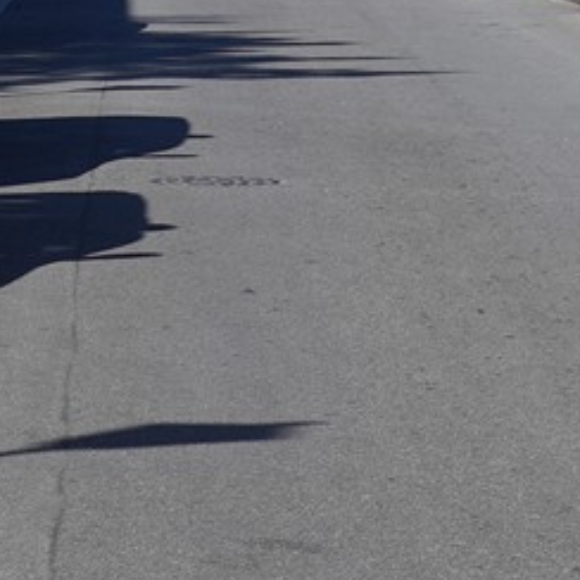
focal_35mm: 307
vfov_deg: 5.6
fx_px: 5820
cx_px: 423
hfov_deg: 5.7
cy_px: -635
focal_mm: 44
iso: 100
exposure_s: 1/100
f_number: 16
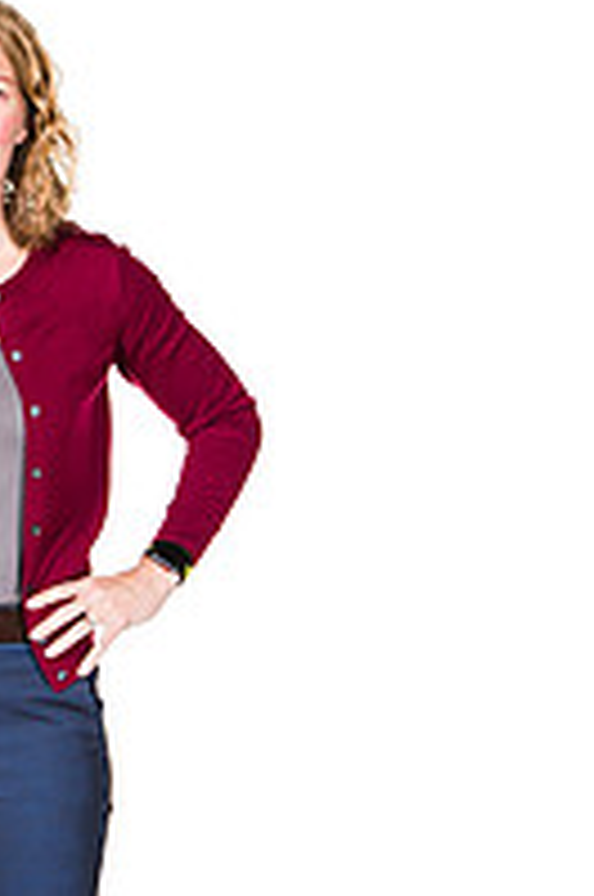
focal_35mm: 255
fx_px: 6333
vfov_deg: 8.1
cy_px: 657
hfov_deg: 5.4
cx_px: -22
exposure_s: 1/160
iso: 200
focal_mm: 75
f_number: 6.3
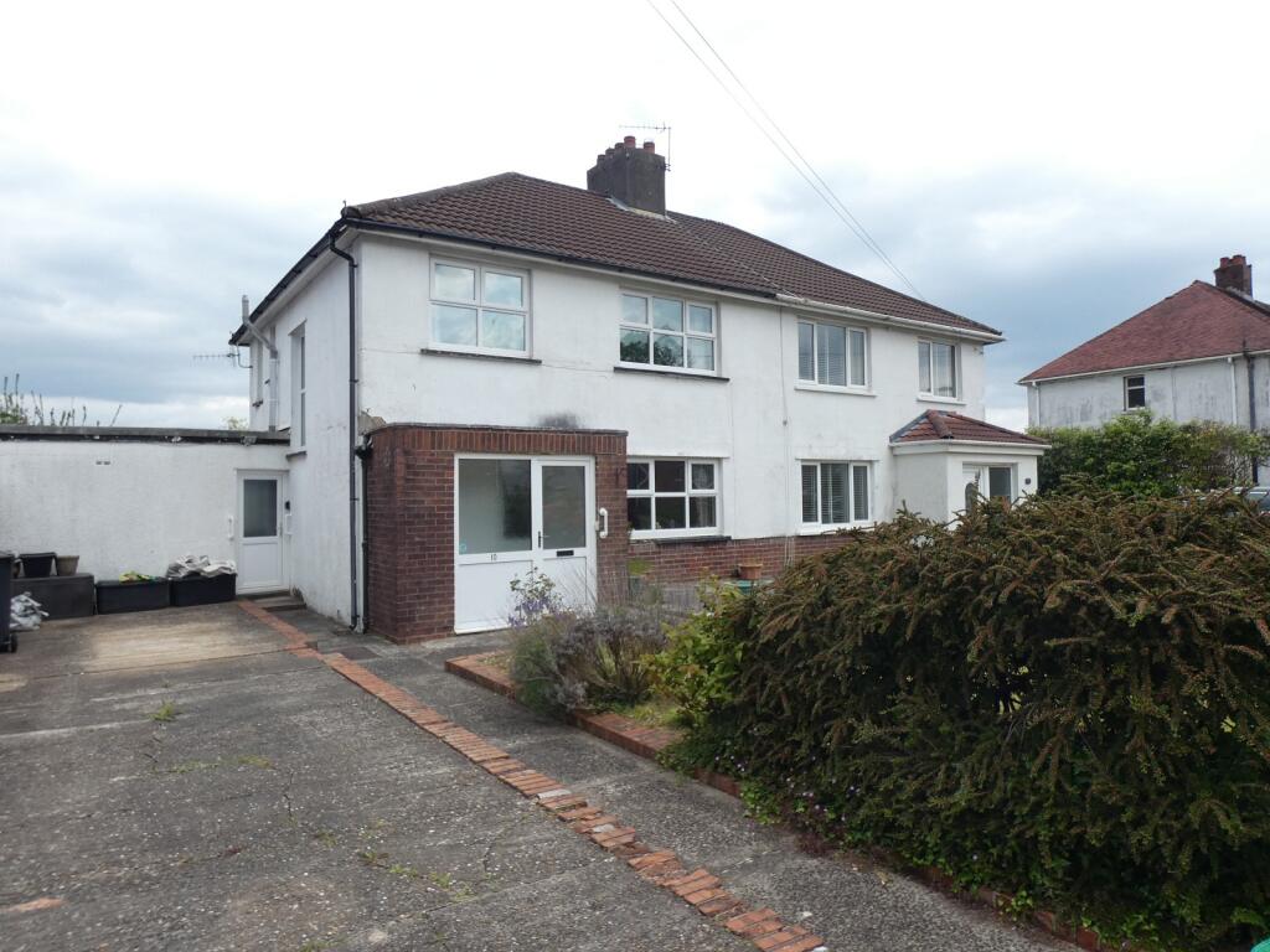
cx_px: 635
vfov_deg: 61.1
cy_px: 476
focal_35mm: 22
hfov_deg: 76.4
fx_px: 807
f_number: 2.9
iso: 80
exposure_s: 1/640
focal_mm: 3.9
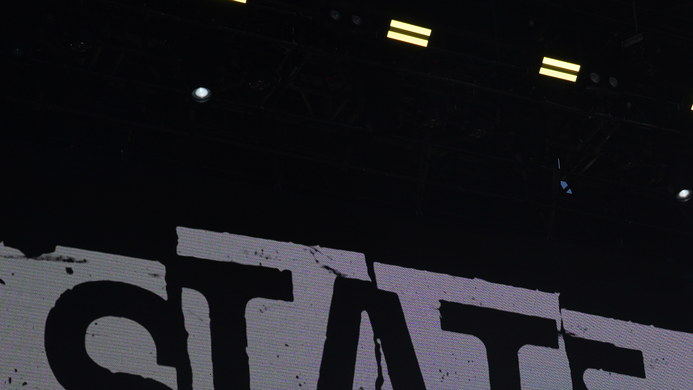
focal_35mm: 92
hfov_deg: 23.0
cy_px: 485
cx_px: 498
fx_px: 1690
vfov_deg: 12.8
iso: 100
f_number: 8
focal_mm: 40
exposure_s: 1/800
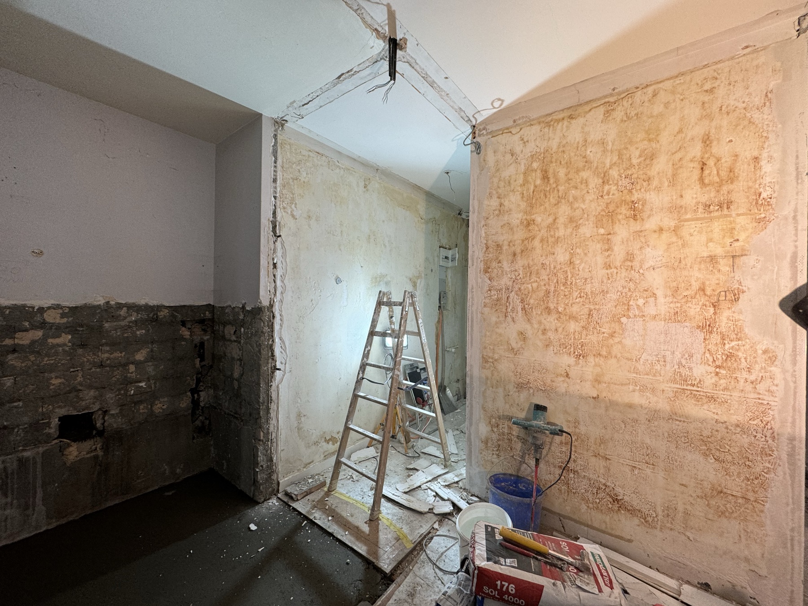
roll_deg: -1.7
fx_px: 327
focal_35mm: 14
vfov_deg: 85.7
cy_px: 303
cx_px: 404
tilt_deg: -0.3
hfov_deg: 102.1
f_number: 2.2
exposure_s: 1/100
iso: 125
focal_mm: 2.22
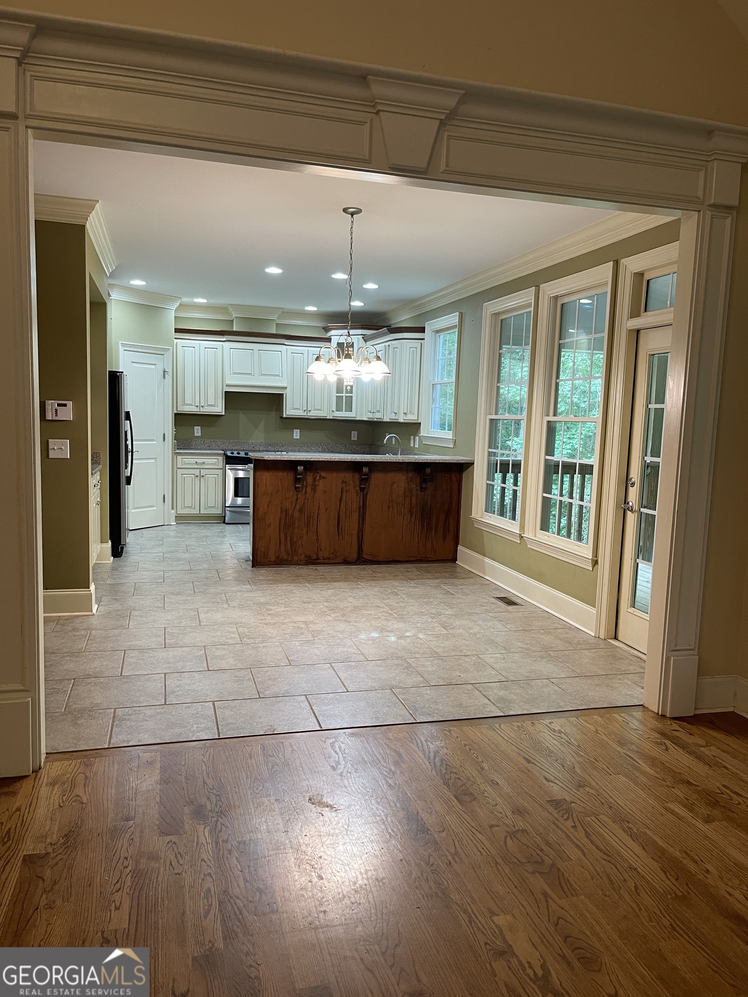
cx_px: 374
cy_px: 498
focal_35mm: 25
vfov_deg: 69.4
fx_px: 720
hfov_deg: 54.9
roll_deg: -2.2
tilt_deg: -6.7
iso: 160
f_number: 1.6
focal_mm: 5.1
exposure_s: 1/60
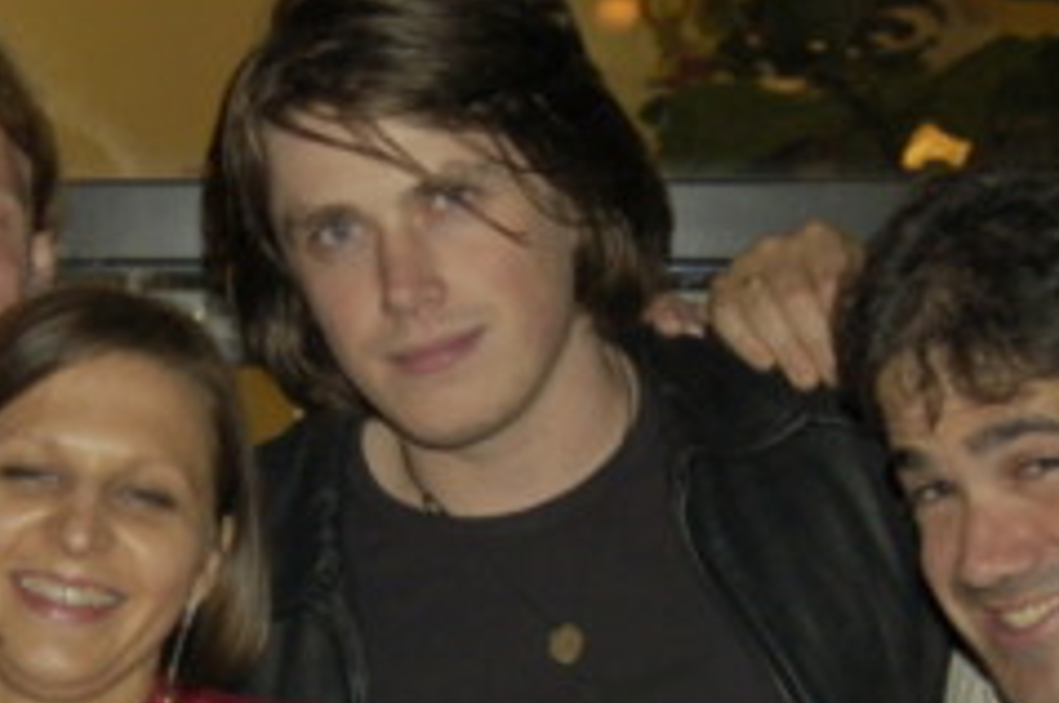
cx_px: 236
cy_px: 570
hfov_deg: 15.8
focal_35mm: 129
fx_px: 3790
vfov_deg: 10.6
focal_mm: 20
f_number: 3.8
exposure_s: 1/60
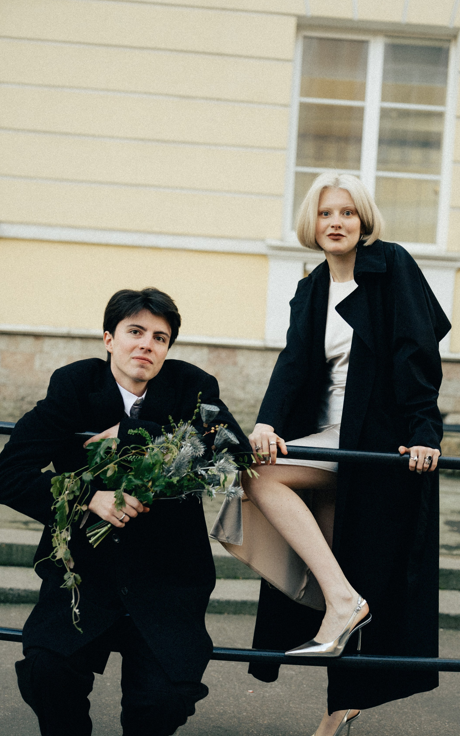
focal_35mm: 51
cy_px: 412
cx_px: 256
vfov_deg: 39.5
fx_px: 1023
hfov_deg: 25.3
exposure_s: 1/160
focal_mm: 41
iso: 320
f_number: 2
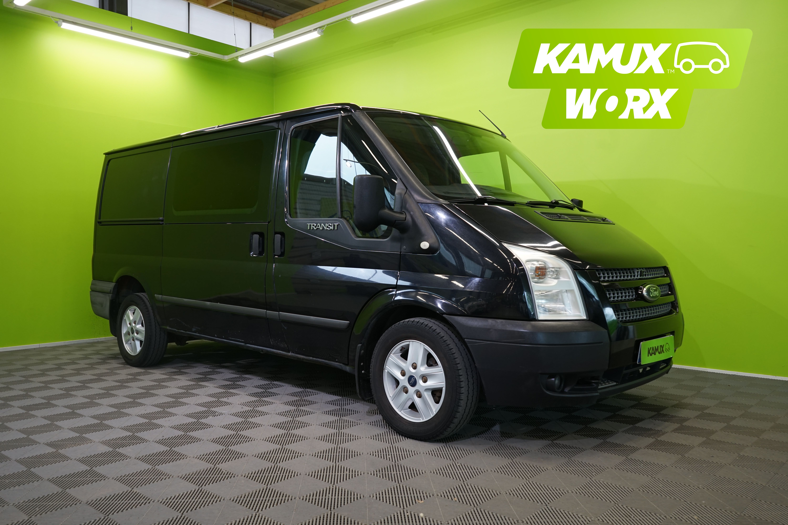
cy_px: 262
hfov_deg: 63.7
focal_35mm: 29
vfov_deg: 45.0
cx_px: 394
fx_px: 635
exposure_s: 1/30
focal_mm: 29
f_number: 6.3
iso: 500
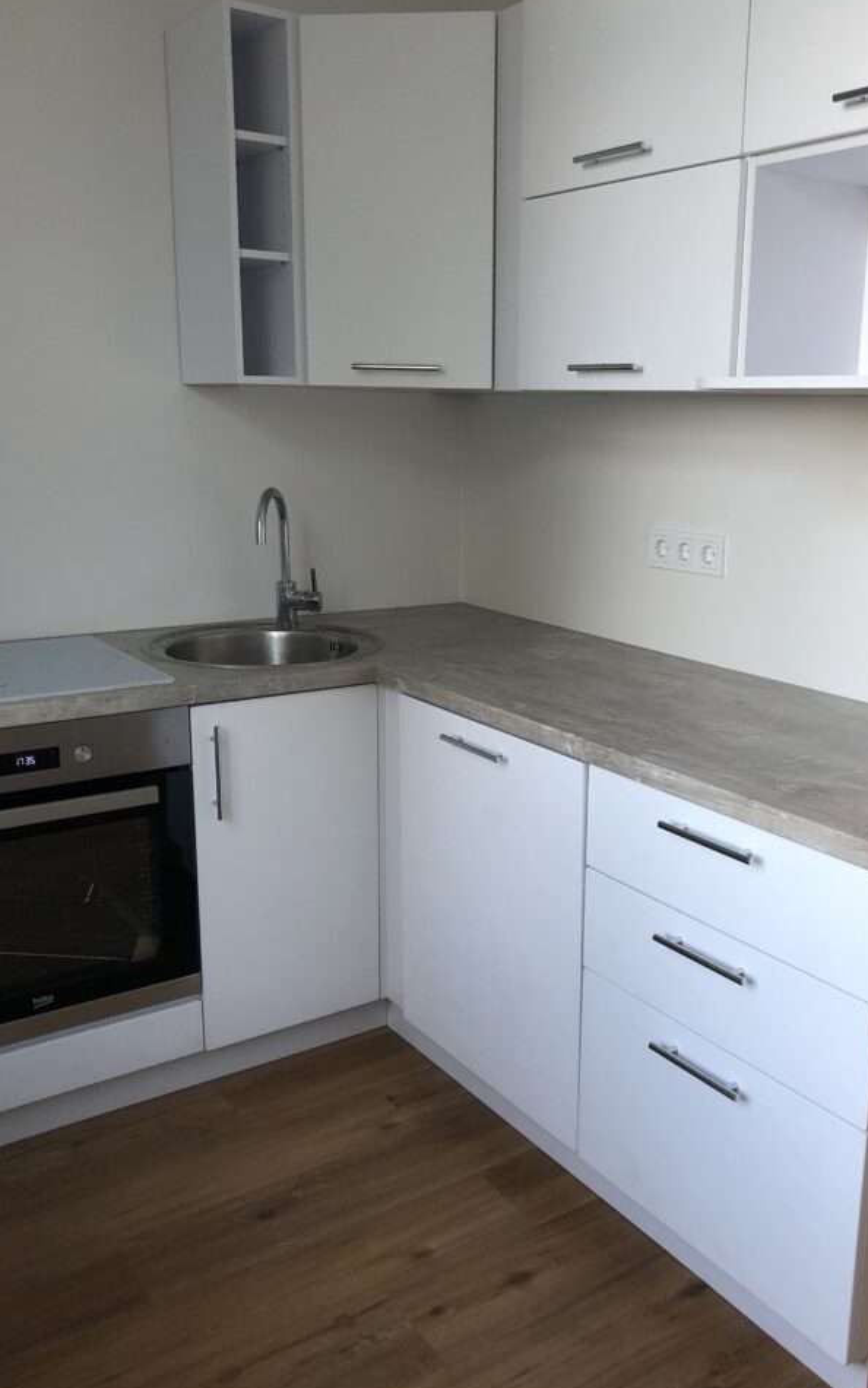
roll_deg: -1.5
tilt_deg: -13.7
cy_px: 709
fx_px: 1211
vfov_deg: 59.6
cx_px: 526
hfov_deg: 39.3
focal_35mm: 32
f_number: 1.8
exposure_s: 1/24
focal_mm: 3.99
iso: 40
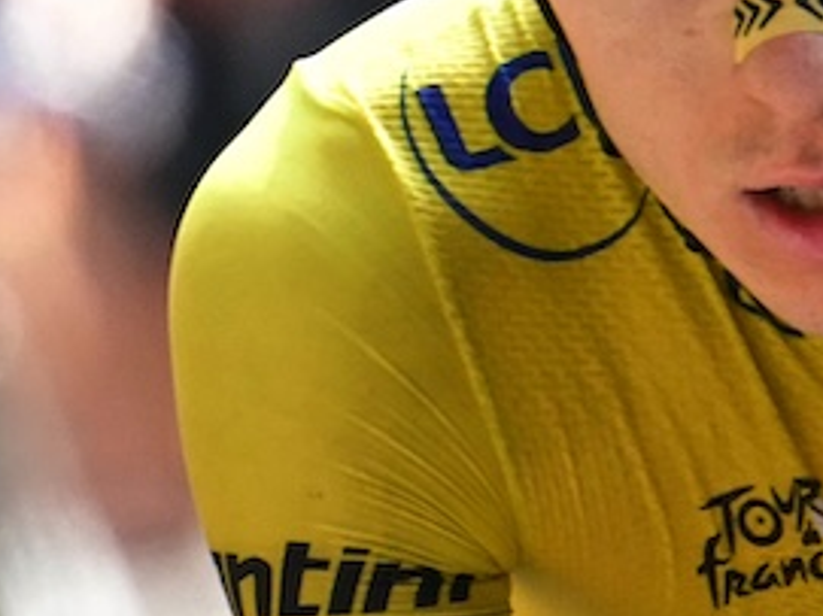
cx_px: 607
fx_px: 48955
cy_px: 1042
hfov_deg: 1.0
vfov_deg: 0.7
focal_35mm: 2060
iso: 3200
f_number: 5.6
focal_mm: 290
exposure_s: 1/1600
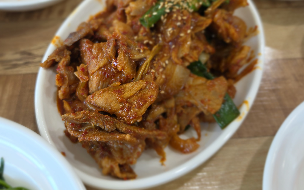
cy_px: 74
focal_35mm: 31
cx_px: 128
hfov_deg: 60.9
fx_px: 257
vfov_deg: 40.4
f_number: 1.4
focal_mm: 6.5
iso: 25
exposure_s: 1/60
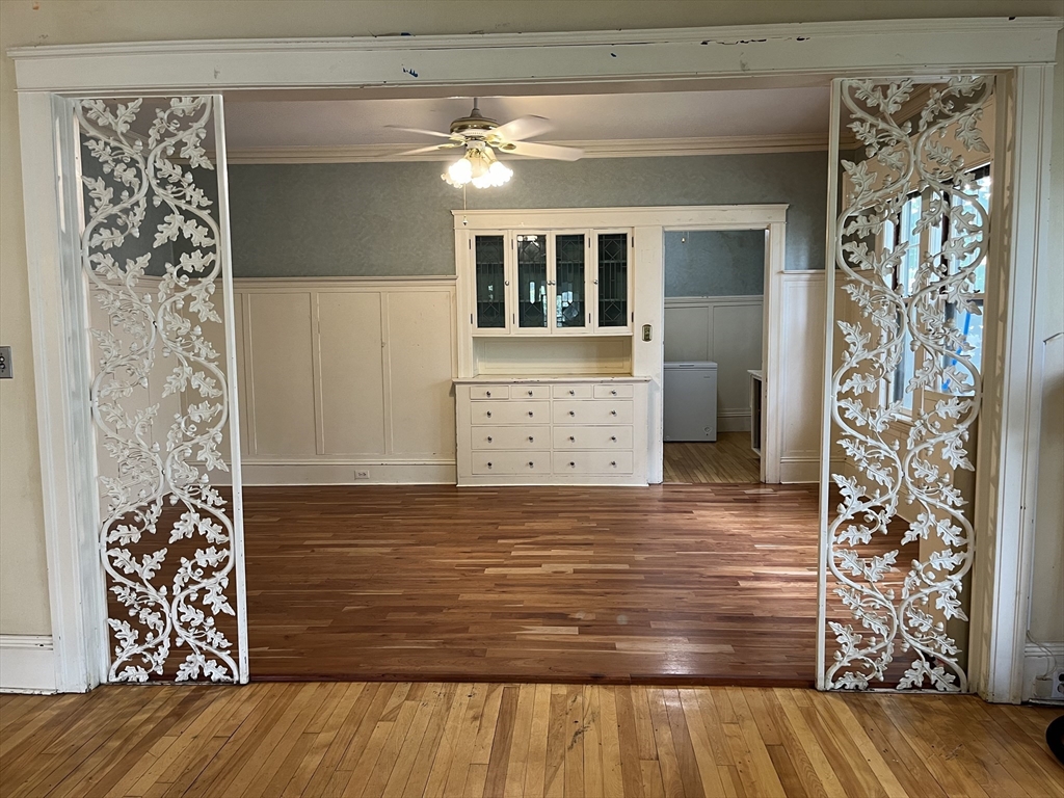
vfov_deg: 53.1
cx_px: 532
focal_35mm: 26
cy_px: 399
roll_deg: +0.8
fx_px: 799
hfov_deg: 67.3
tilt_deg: -6.0
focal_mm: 5.1
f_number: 1.6
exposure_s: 1/60
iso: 160
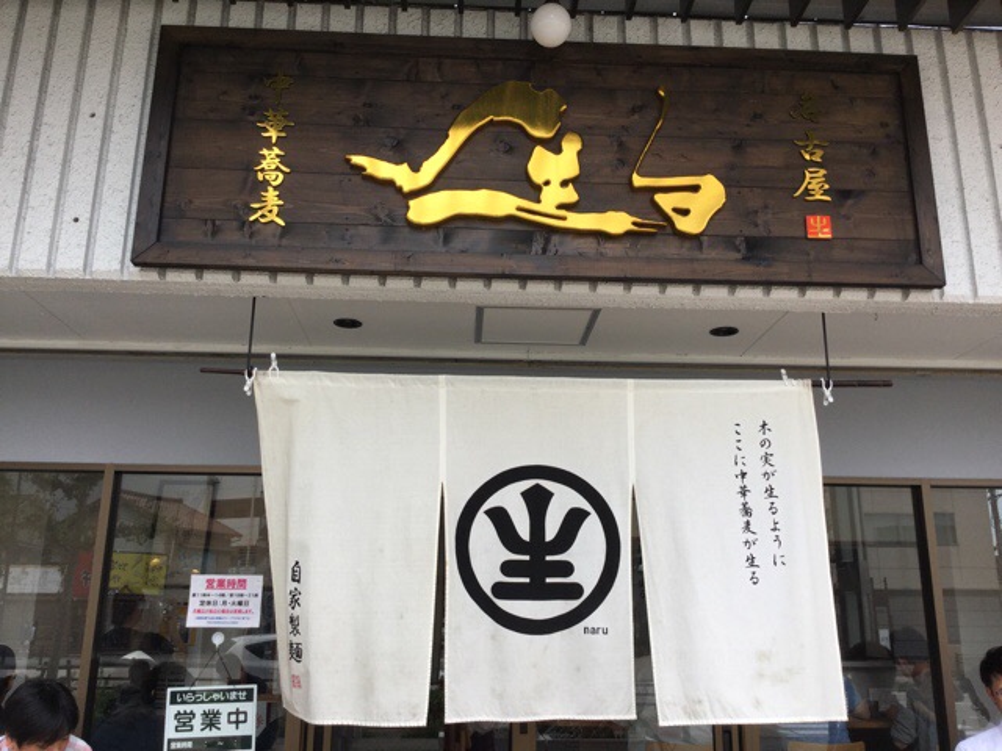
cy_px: 376
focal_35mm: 31
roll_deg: -2.6
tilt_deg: +15.3
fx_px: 897
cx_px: 501
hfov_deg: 58.4
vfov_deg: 45.4
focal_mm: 3.3
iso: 25
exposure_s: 1/275
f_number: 2.4
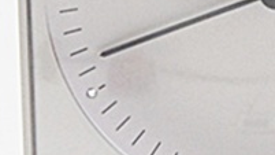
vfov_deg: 7.0
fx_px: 1254
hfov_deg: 12.4
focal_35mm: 172
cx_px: 270
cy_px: 32
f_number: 5.6
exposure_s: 1/125
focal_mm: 22
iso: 800
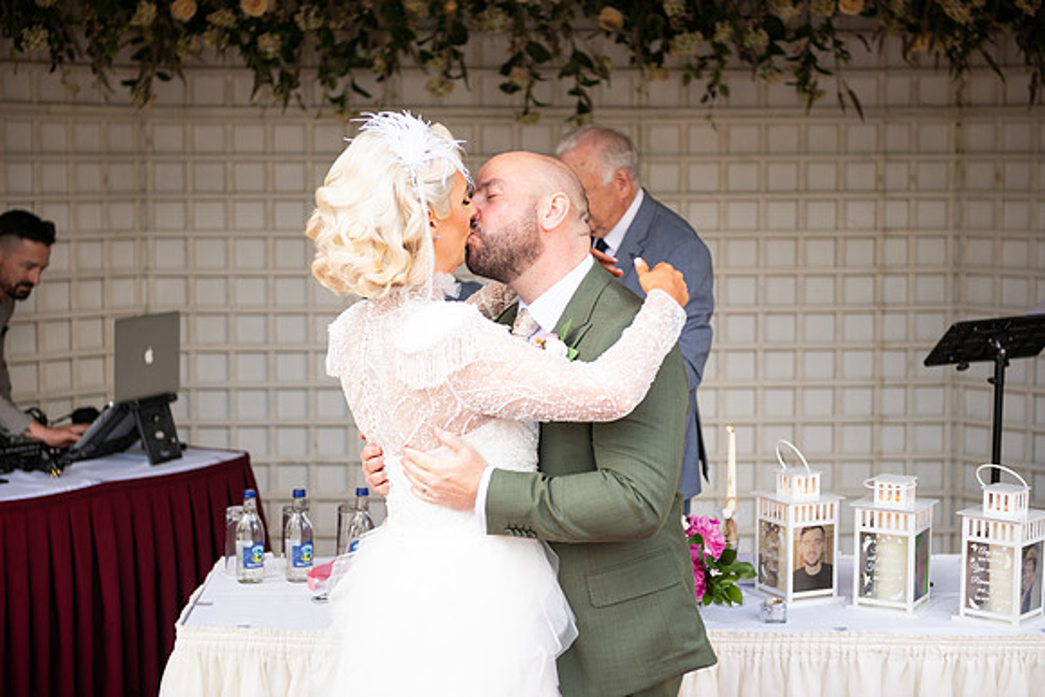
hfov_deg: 28.8
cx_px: 522
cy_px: 348
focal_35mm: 70
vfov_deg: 19.5
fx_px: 2032
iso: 100
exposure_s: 1/160
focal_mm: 70
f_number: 3.5
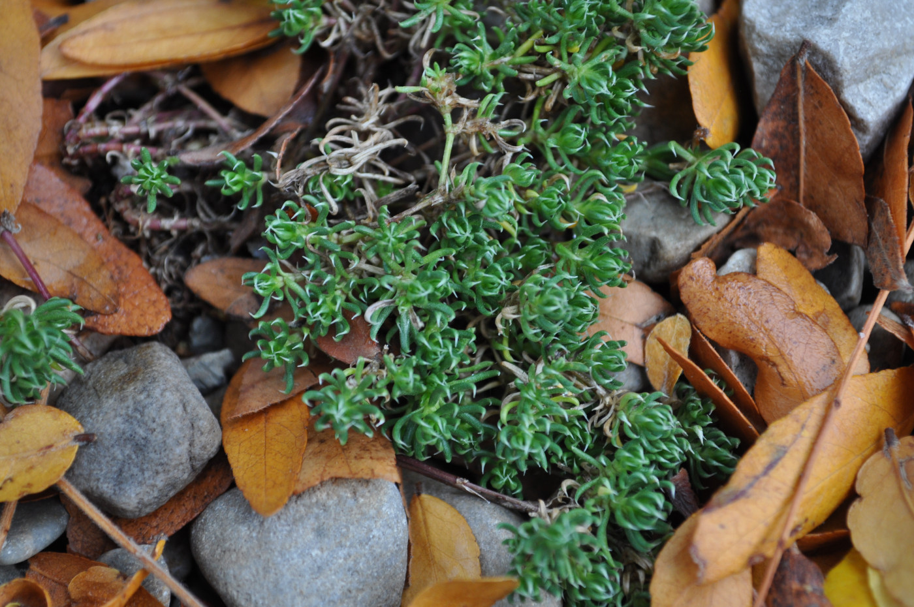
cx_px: 457
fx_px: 1750
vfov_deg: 19.7
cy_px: 304
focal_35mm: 69
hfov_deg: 29.3
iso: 400
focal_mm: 46
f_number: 5.3
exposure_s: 1/100
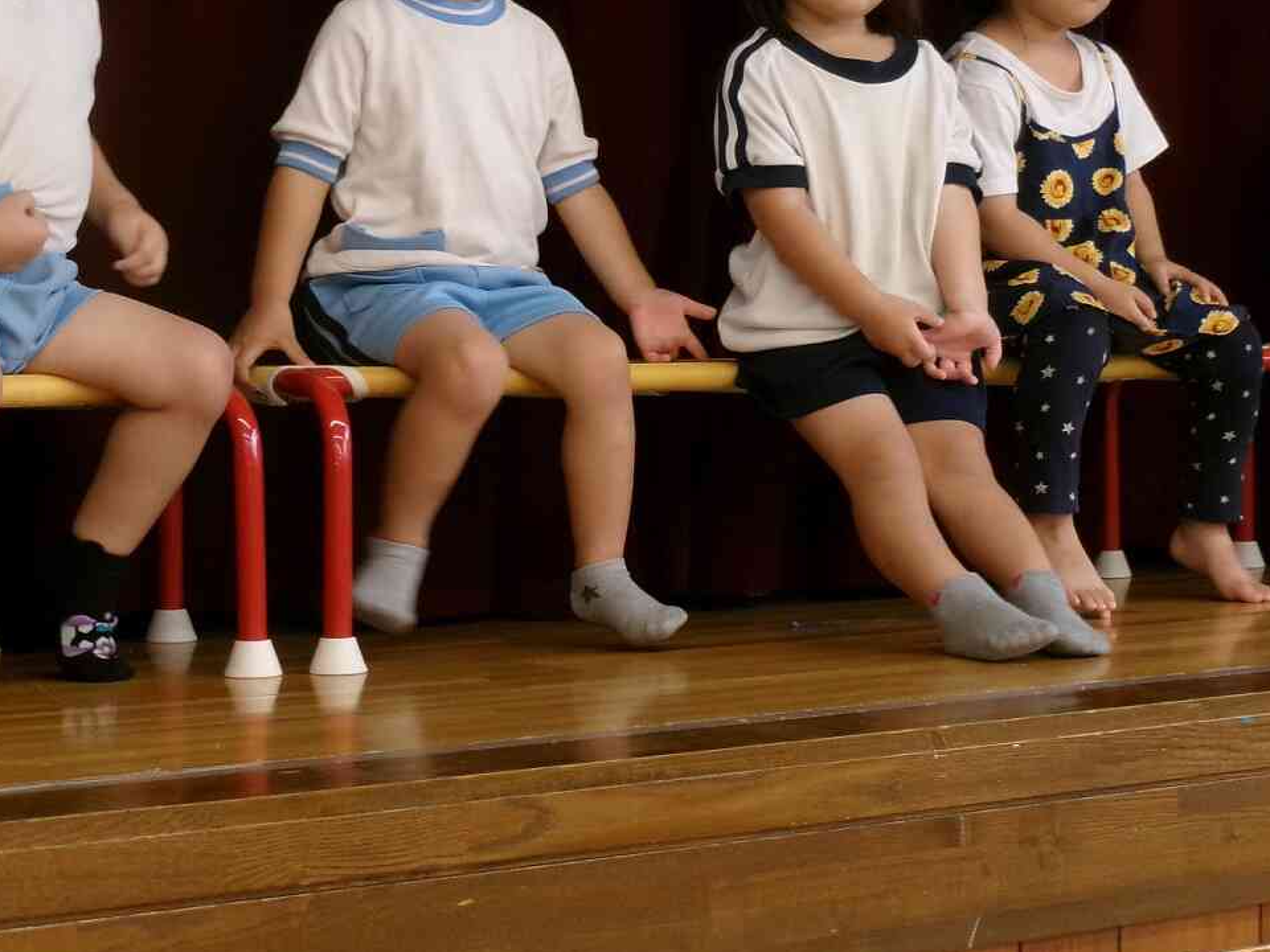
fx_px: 3669
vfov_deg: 14.8
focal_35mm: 100
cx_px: 878
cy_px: 318
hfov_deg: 19.6
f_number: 5.2
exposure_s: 1/34
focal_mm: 11.5
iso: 250
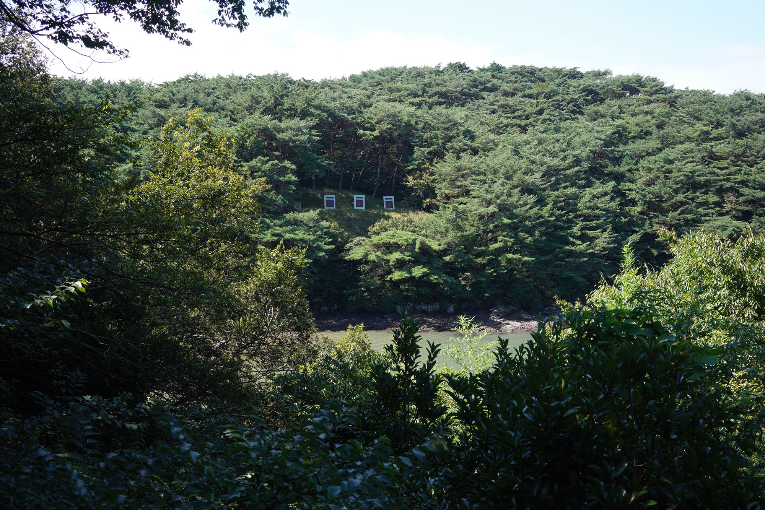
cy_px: 255
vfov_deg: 37.9
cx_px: 382
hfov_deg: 54.4
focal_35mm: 35
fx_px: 744
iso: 125
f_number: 6.3
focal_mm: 35
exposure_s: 1/125
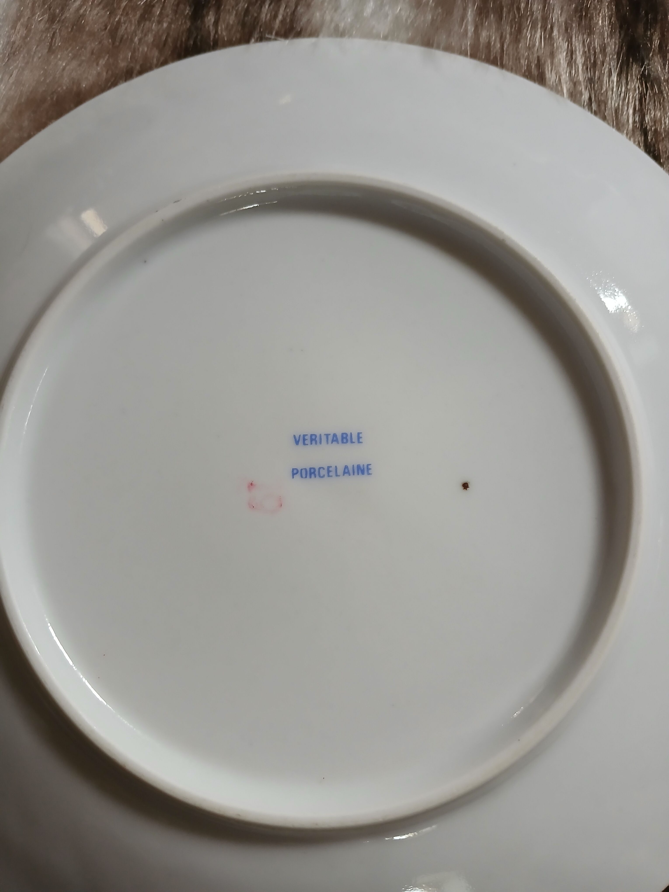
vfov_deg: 67.3
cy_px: 446
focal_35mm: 26
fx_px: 670
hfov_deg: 53.1
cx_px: 334
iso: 250
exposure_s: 1/25
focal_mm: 3.98
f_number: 1.8
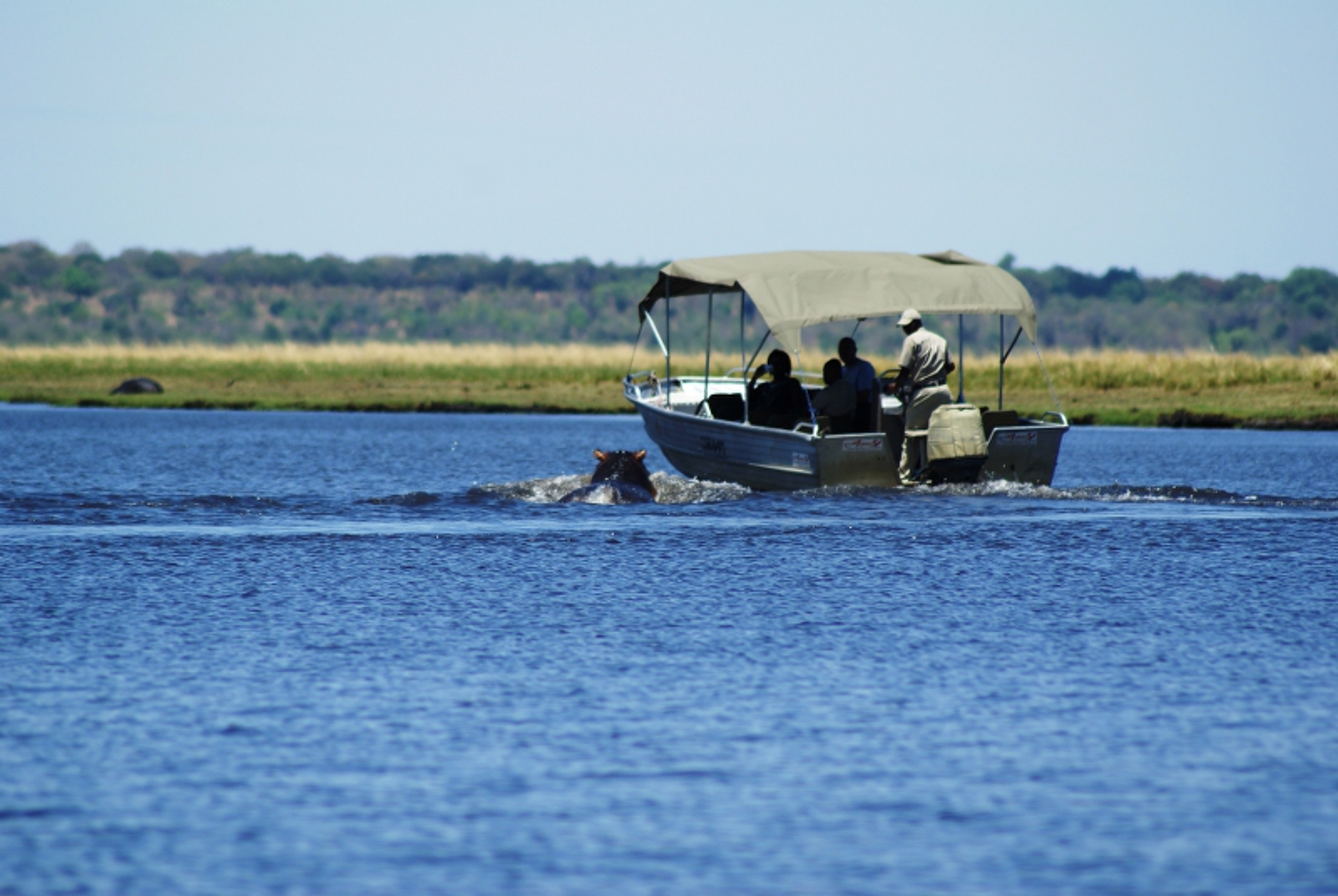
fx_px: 16749
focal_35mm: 450
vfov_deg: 3.1
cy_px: 448
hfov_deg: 4.6
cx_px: 669
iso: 100
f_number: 6.3
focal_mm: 300
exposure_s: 1/640
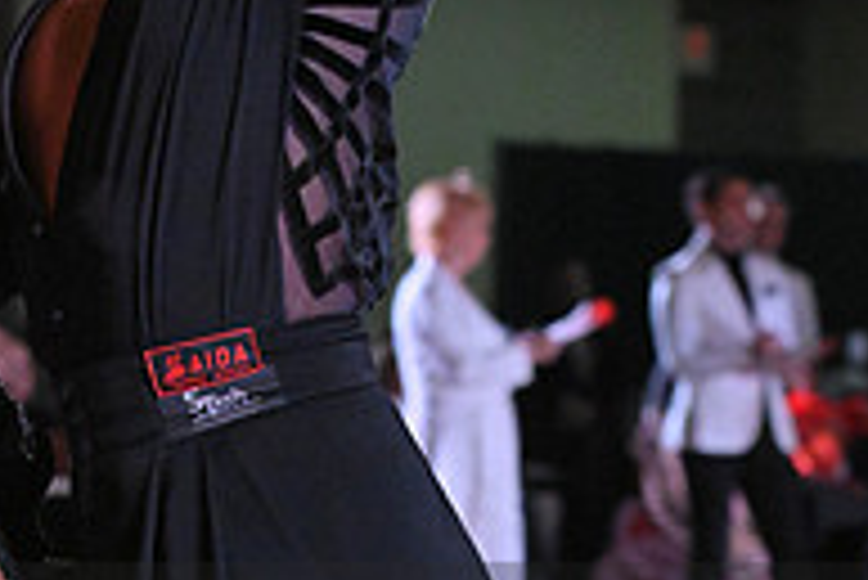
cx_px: 250
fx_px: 7625
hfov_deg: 6.5
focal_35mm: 316
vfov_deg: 4.3
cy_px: 715
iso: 6400
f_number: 6.3
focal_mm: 105
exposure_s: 1/400
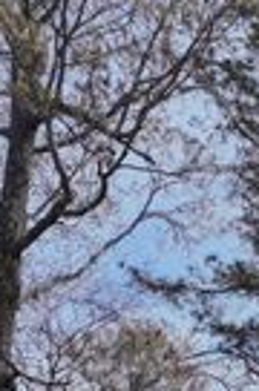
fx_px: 998
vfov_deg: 21.5
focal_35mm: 92
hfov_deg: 11.6
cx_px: 656
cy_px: 380
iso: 160
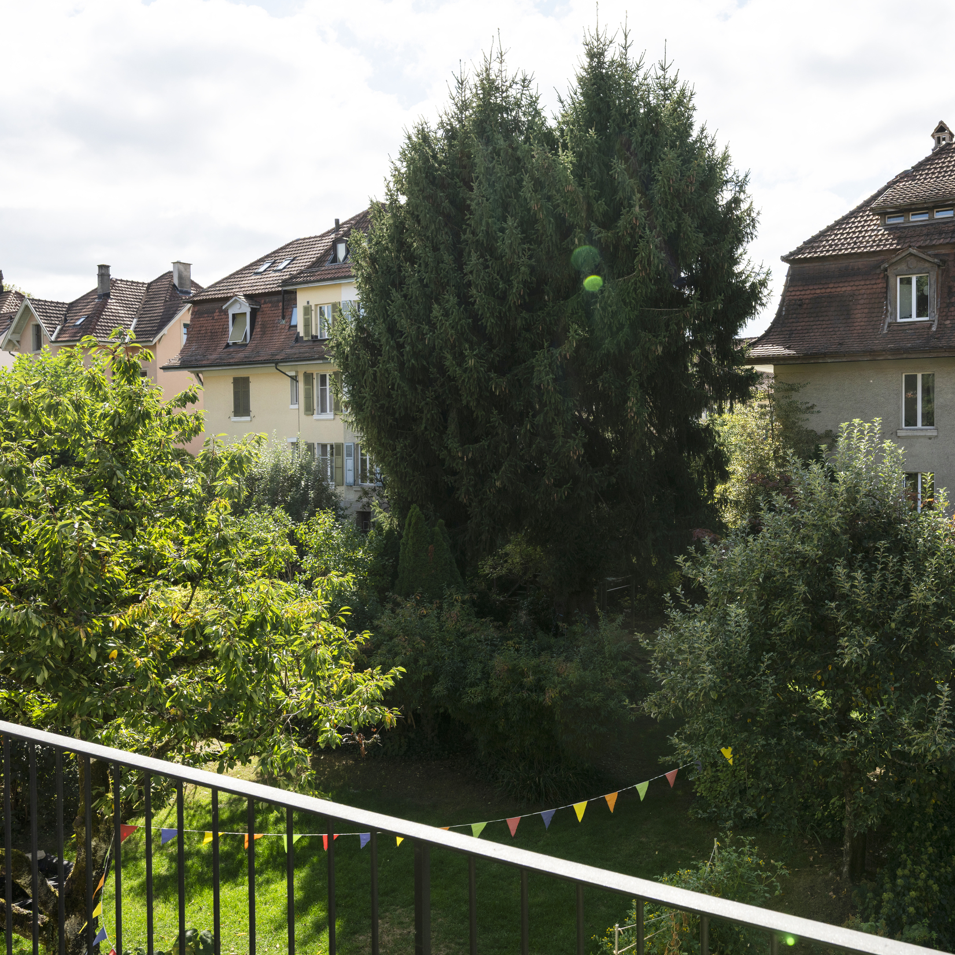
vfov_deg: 54.6
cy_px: 476
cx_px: 644
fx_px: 926
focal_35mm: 30
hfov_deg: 53.4
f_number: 8
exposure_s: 1/400
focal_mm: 22.5
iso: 100
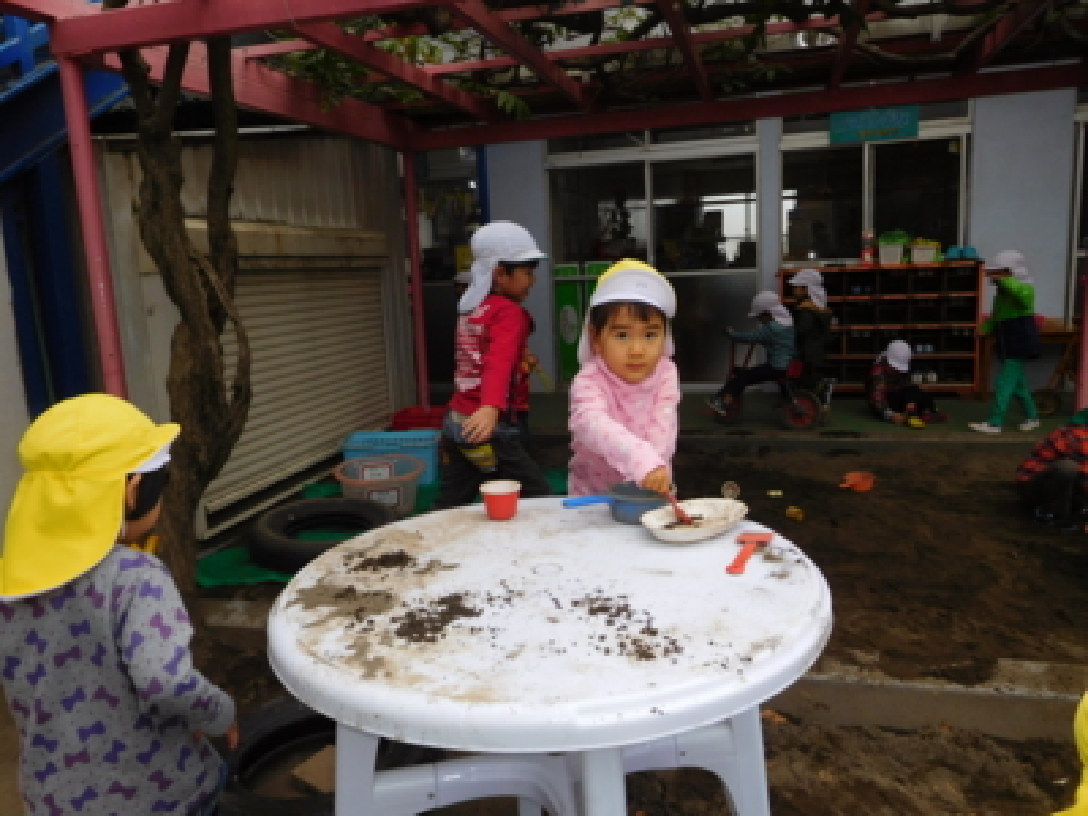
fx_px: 786
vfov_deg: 54.9
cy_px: 408
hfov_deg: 69.4
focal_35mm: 25
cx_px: 544
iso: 125
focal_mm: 4.5
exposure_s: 1/200
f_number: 3.4
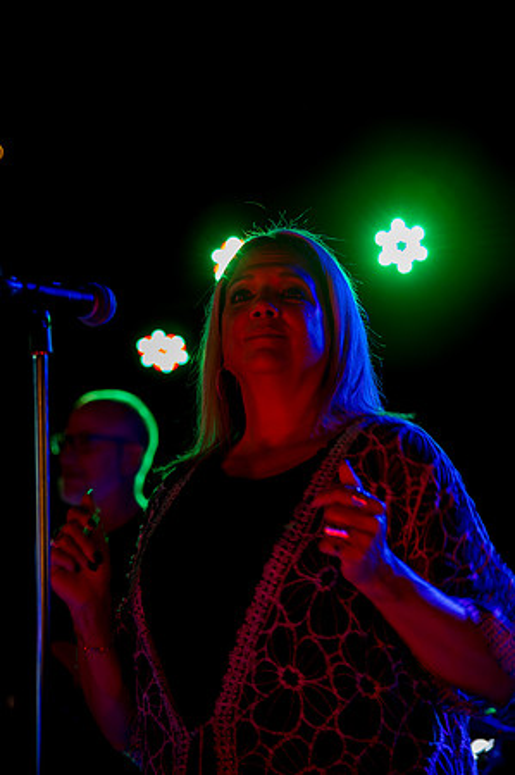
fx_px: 2151
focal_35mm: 100
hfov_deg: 13.7
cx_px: 258
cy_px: 388
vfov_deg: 20.4
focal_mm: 100
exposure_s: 1/80
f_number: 4
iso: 2500
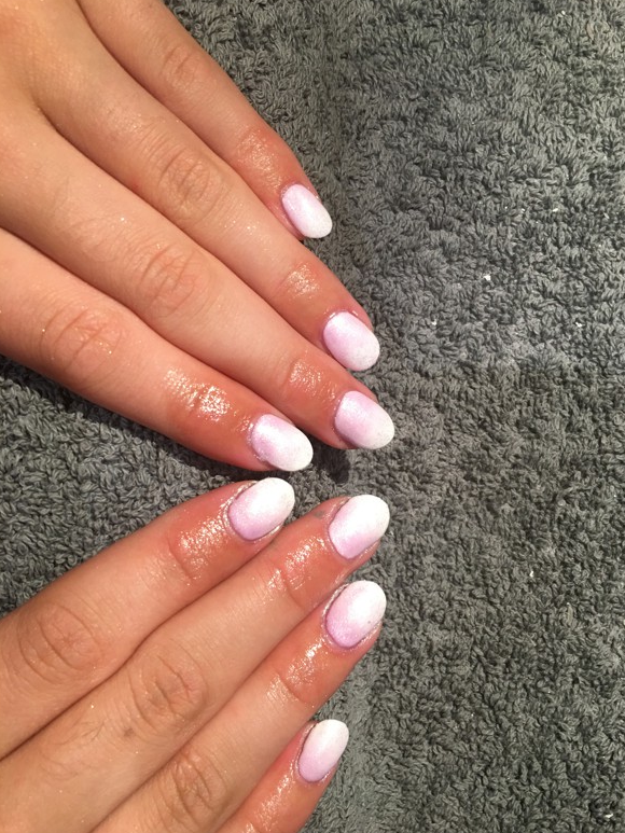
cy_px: 417
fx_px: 722
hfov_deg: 46.8
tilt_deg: -85.8
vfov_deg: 60.0
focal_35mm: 30
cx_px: 318
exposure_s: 1/33
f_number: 2.2
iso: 50
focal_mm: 4.15
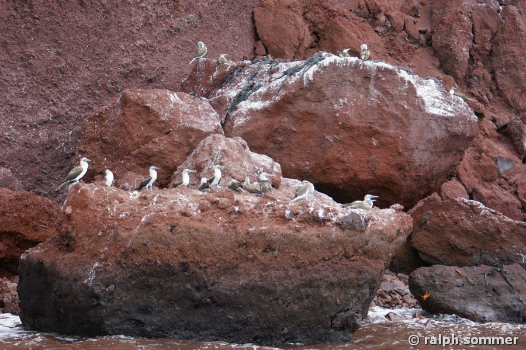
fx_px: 1314
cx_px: 263
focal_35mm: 90
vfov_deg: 15.2
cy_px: 175
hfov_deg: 22.6
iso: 125
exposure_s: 1/100
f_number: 5.6
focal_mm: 60
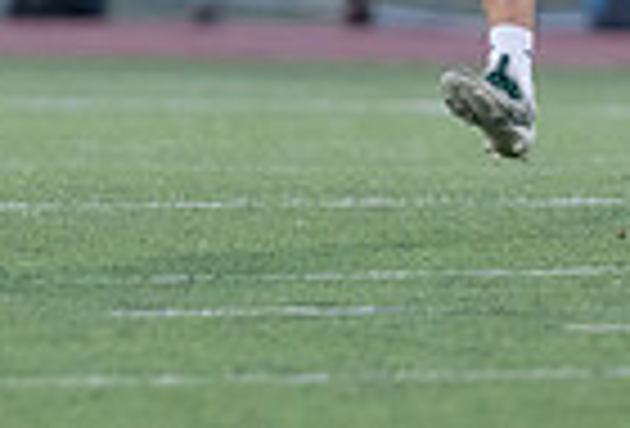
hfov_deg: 1.7
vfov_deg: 1.1
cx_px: 535
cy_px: -388
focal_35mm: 1229
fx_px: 21625
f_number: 2.8
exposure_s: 1/1000
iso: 1600
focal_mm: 200
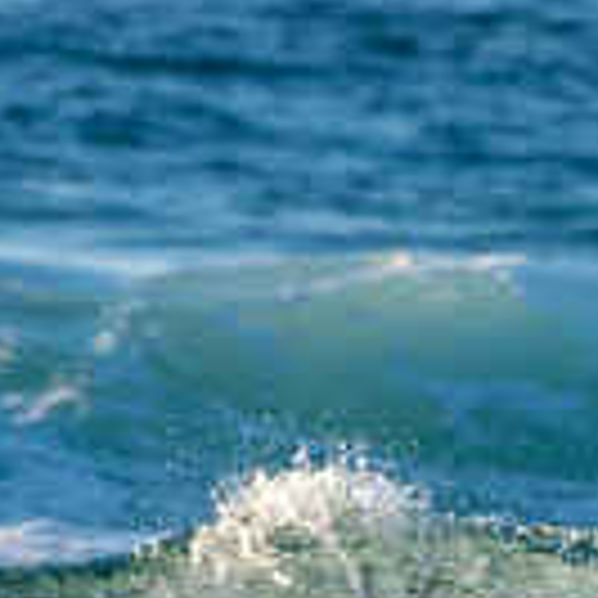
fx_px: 39109
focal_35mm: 2001
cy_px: 596
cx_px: 823
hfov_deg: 0.9
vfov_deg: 0.9
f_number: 5.6
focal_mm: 360
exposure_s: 1/1250
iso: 560
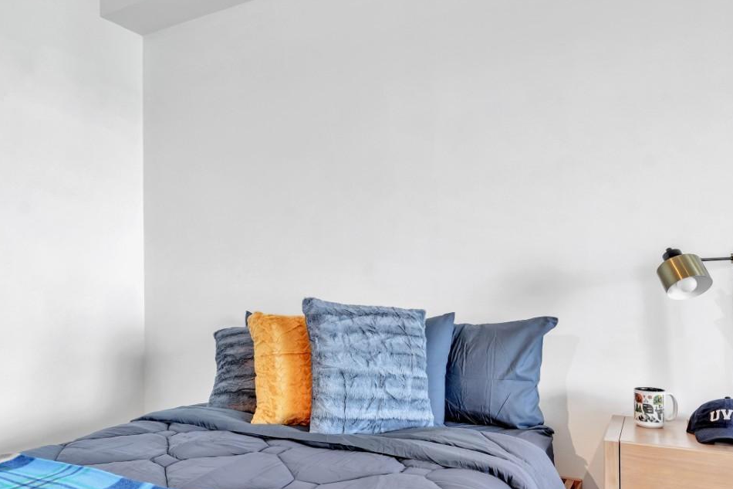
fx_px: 615
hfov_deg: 60.7
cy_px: 284
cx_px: 271
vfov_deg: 43.2
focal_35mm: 30
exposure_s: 1/25
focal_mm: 17.7
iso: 400
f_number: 8
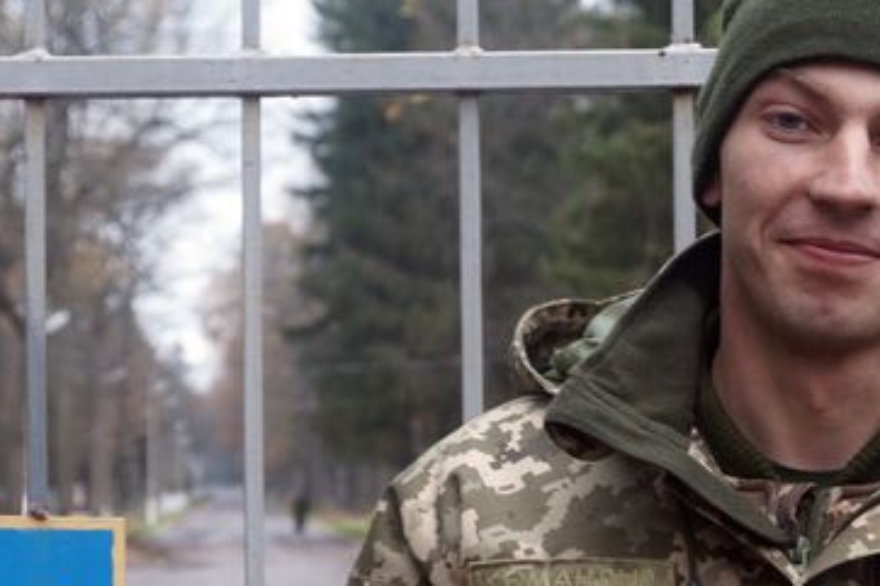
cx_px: 474
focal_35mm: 145
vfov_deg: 9.4
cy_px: 513
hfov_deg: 14.2
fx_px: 3543
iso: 800
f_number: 6.3
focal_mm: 50
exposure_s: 1/80
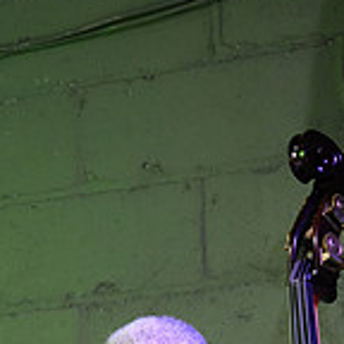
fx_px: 3429
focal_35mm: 305
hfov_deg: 5.7
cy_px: 502
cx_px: 217
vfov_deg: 5.7
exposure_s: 1/50
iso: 5000
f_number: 5.6
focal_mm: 115
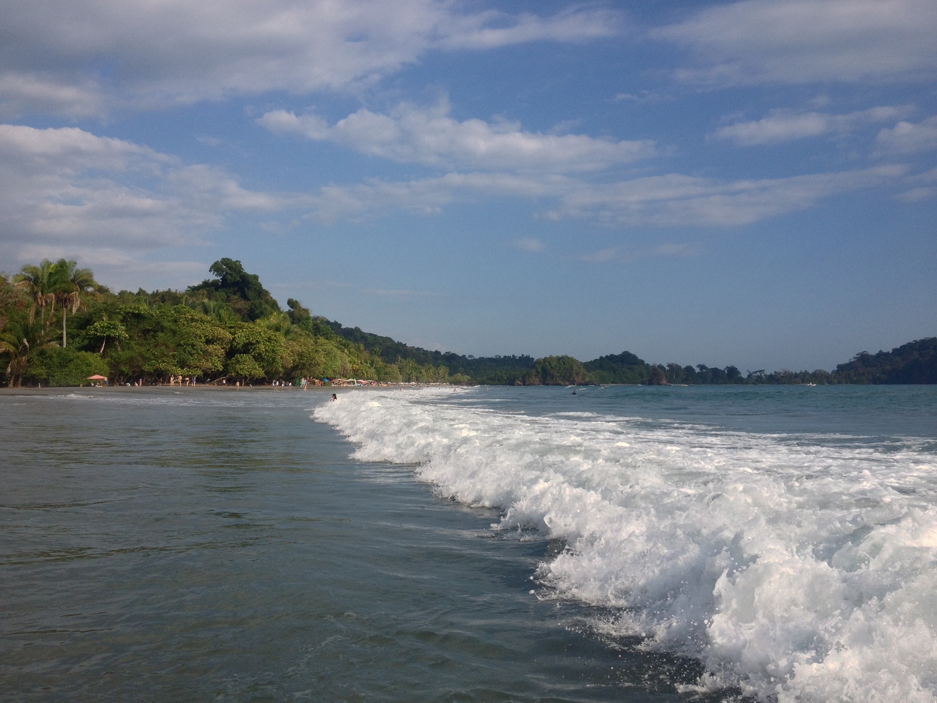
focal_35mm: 35
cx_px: 468
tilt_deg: -1.1
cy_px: 352
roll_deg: +0.6
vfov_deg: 40.7
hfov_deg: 52.6
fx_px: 947
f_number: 2.4
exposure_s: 1/2304
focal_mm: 4.28
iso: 50
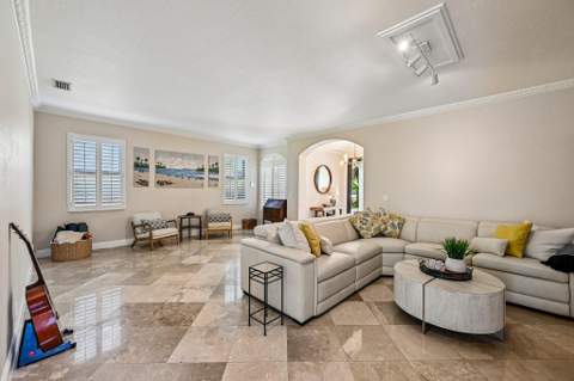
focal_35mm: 14
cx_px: 287
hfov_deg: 104.3
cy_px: 190
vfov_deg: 81.1
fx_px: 223
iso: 3200
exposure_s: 1/160
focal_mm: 14
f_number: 8
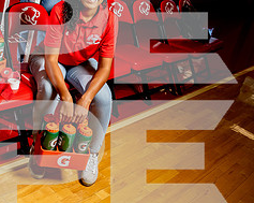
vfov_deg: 31.4
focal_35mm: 46
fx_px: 345
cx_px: -35
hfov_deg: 34.1
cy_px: 27
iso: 400
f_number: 8
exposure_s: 1/125
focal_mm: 20
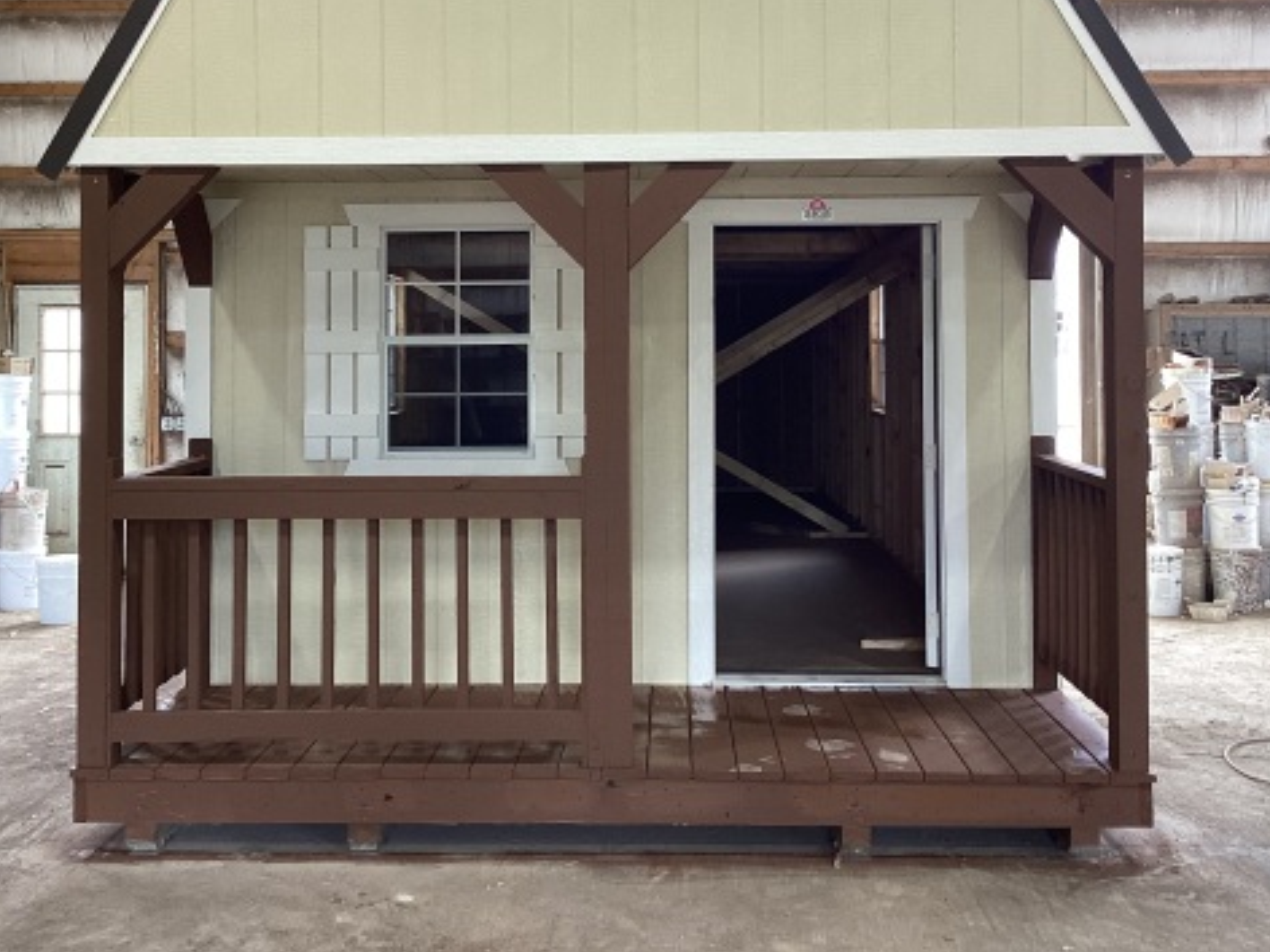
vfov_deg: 34.0
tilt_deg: +0.5
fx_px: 1541
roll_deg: +0.1
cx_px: 600
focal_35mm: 42
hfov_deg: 44.8
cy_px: 315
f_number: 2.4
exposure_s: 1/60
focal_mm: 3.3
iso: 64
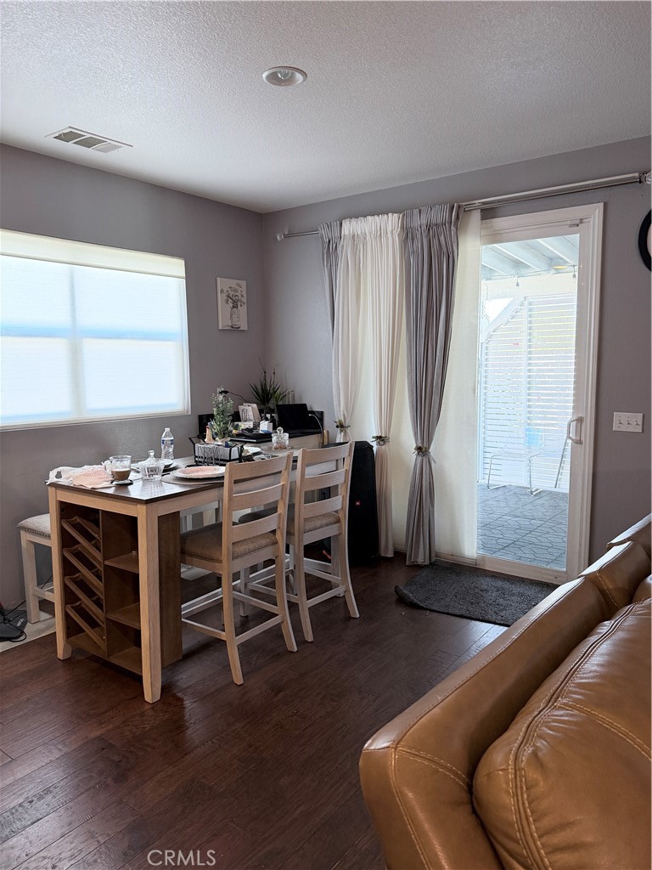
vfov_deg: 71.6
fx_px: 603
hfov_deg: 56.8
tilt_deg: -3.8
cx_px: 326
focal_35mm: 24
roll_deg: -1.3
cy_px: 435
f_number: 1.78
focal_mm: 6.76
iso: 250
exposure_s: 1/120
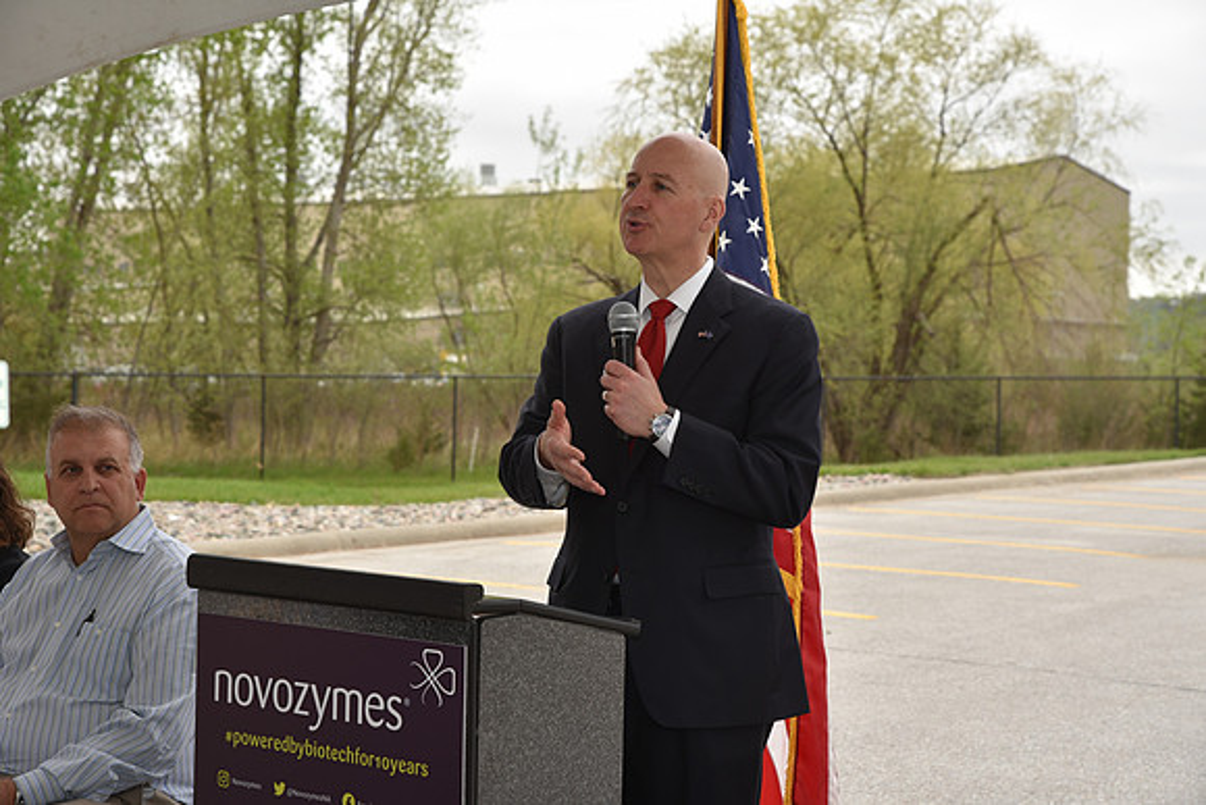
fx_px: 2345
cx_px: 603
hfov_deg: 28.8
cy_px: 402
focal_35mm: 70
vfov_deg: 19.5
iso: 100
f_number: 7.1
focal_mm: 70
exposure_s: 1/200
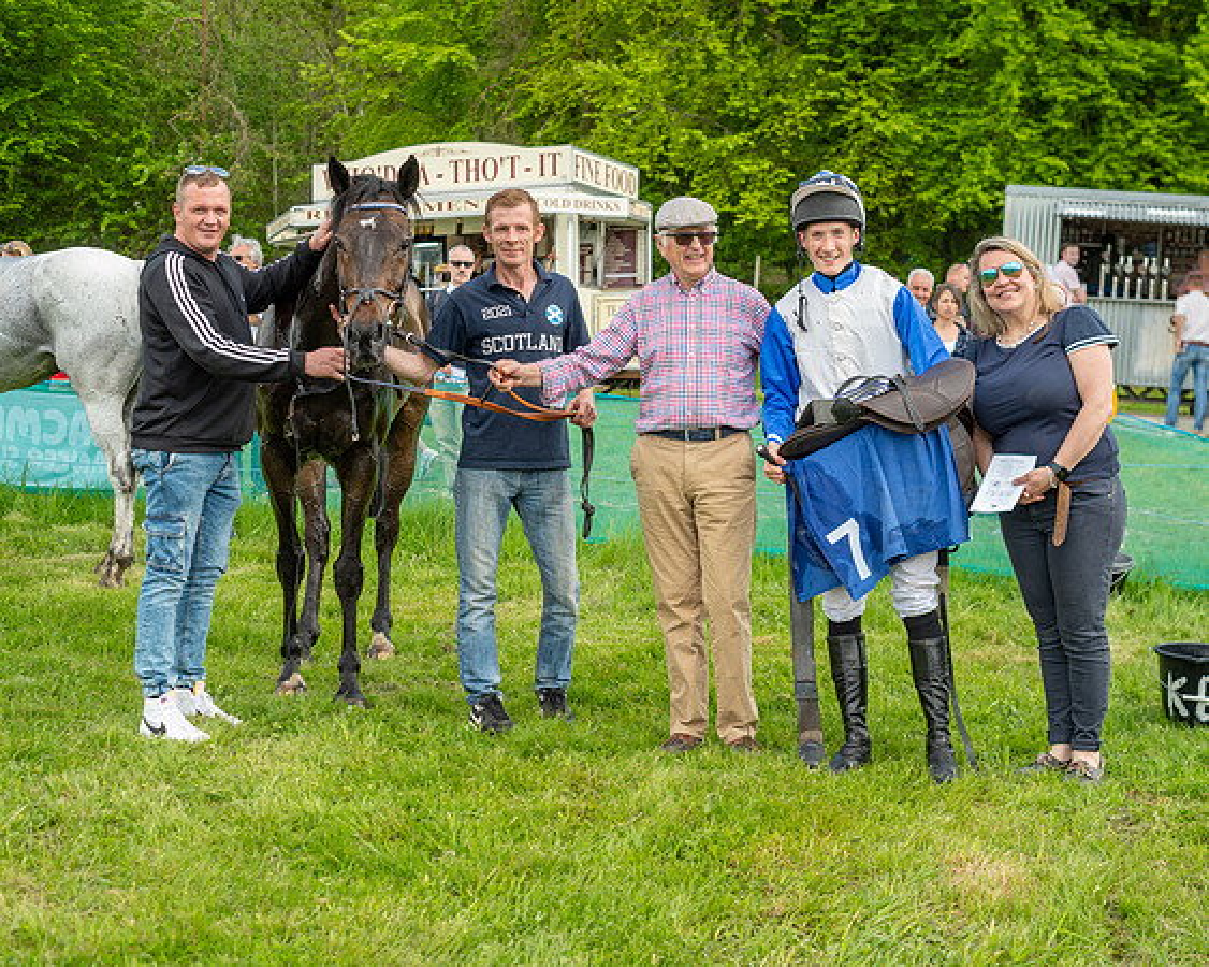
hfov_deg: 33.4
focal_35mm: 56
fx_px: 2017
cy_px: 484
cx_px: 633
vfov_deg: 26.9
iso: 200
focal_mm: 50
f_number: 5
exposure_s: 1/320
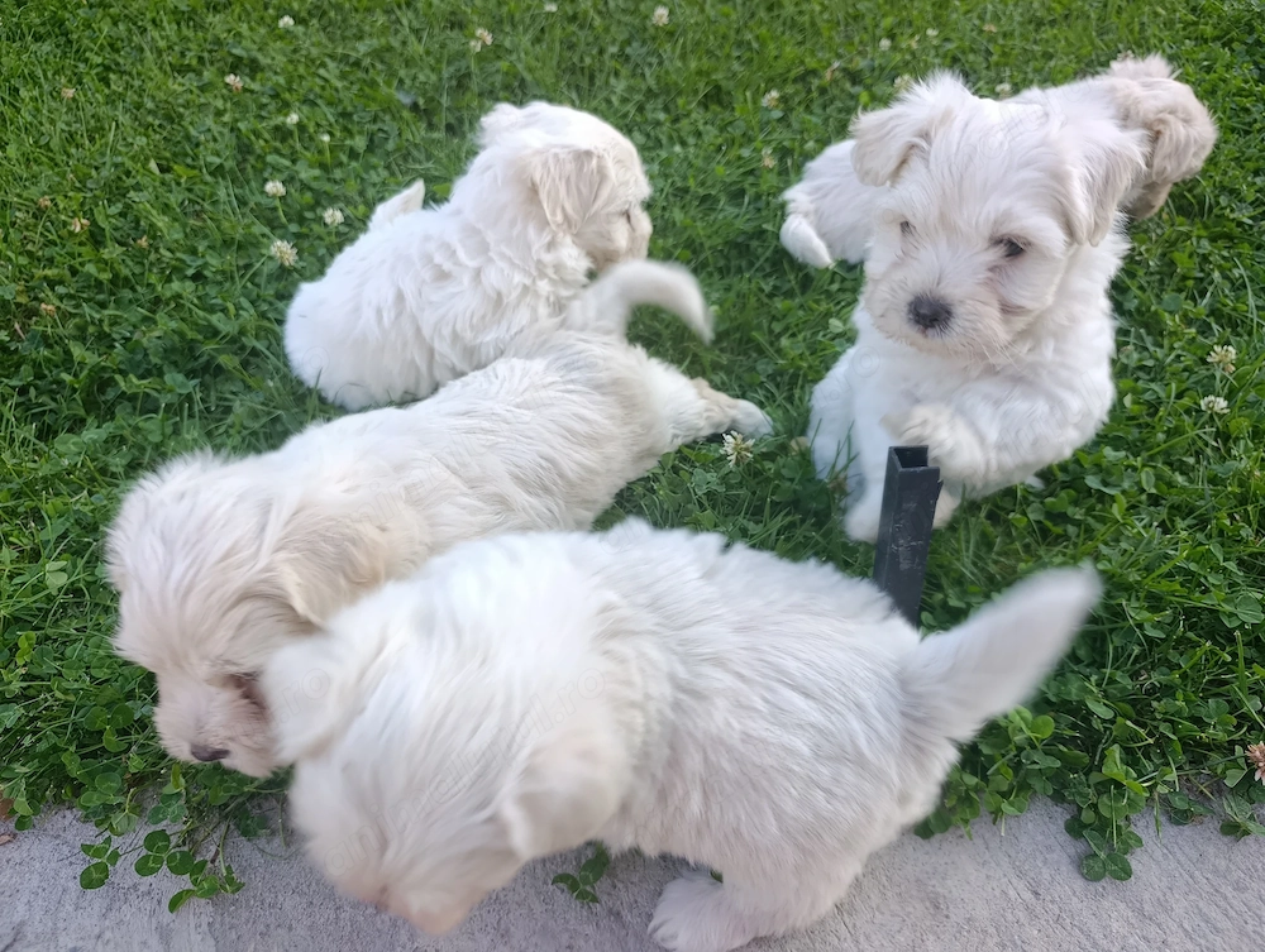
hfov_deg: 73.8
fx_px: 842
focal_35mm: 23
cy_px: 476
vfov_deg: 59.0
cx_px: 632
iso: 92
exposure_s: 1/100
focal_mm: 6.11
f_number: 1.65
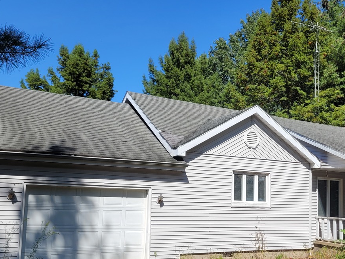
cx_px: 221
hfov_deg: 43.4
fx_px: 429
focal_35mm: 43
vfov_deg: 33.4
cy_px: 161
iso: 40
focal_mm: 5.4
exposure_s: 1/2192
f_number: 1.8
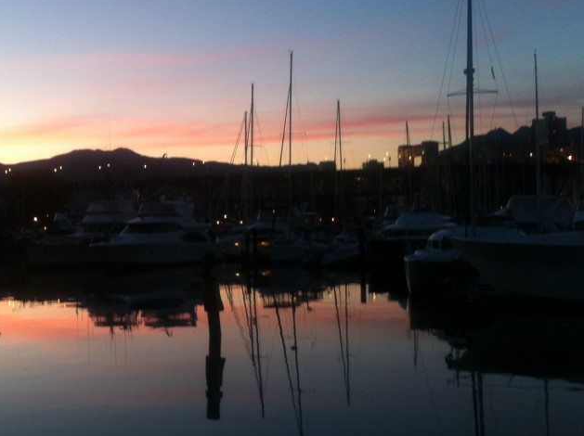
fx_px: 960
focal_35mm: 57
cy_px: 216
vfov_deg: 25.6
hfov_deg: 33.3
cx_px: 161
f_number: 2.8
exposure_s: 1/17
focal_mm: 3.85
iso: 80
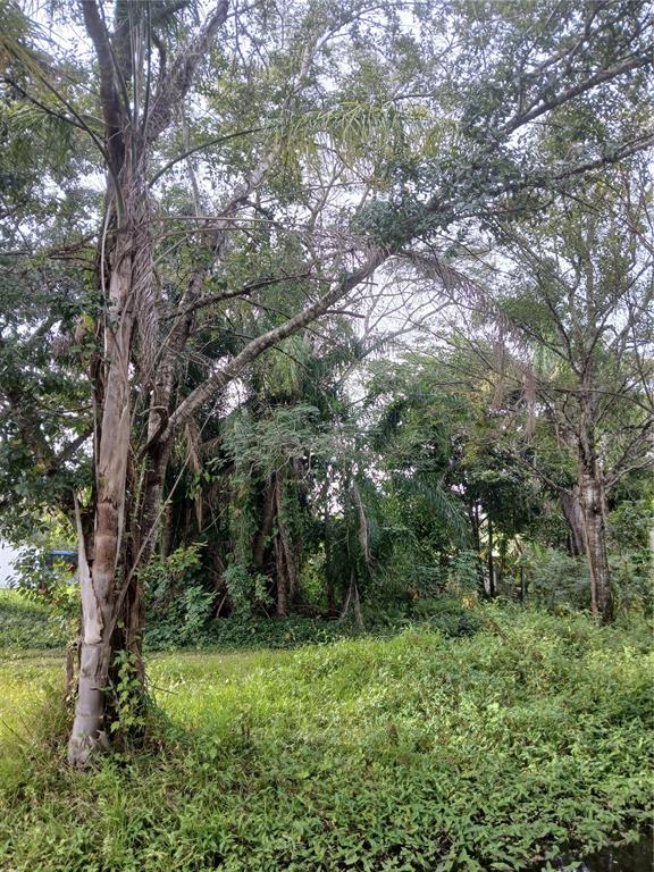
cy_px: 436
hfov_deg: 53.1
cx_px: 327
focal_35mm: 26
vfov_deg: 67.3
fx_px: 655
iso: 32
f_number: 1.8
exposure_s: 1/120
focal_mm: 3.98
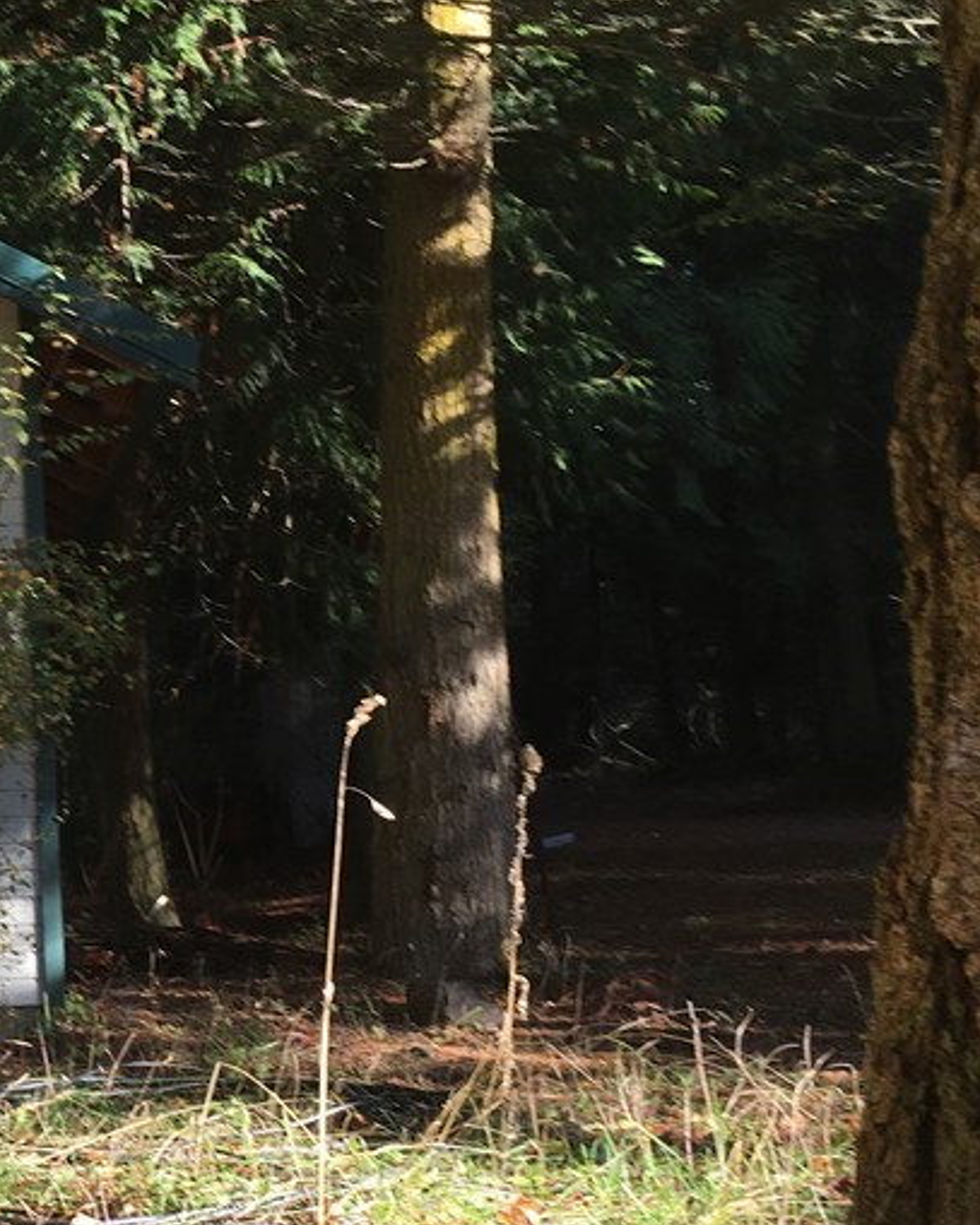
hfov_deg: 24.1
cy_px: 710
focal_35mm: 57
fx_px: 2067
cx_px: -212
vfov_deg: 33.0
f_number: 2.2
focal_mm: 4.15
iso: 25
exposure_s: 1/159
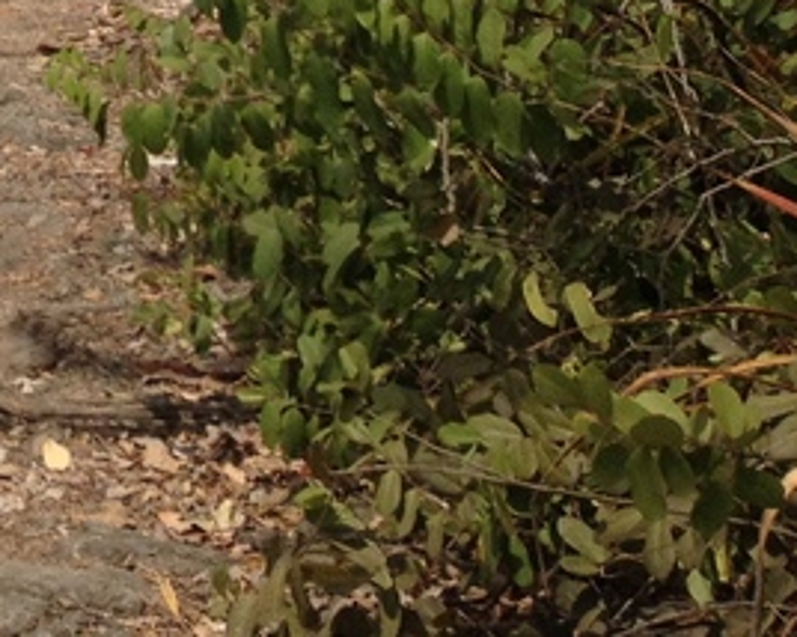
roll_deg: -1.1
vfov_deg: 9.4
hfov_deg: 11.0
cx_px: -984
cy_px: -700
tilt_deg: +0.3
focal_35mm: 153
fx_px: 3606
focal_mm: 4.28
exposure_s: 1/2404
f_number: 2.4
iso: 50
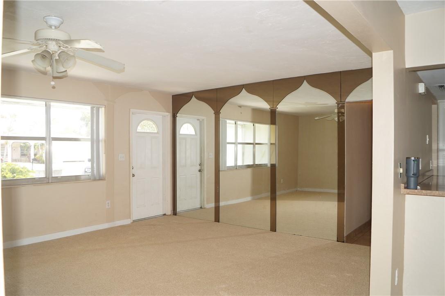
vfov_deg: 47.8
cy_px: 148
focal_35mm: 27
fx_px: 333
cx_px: 222
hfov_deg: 67.4
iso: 160
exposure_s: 1/60
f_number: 4
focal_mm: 18
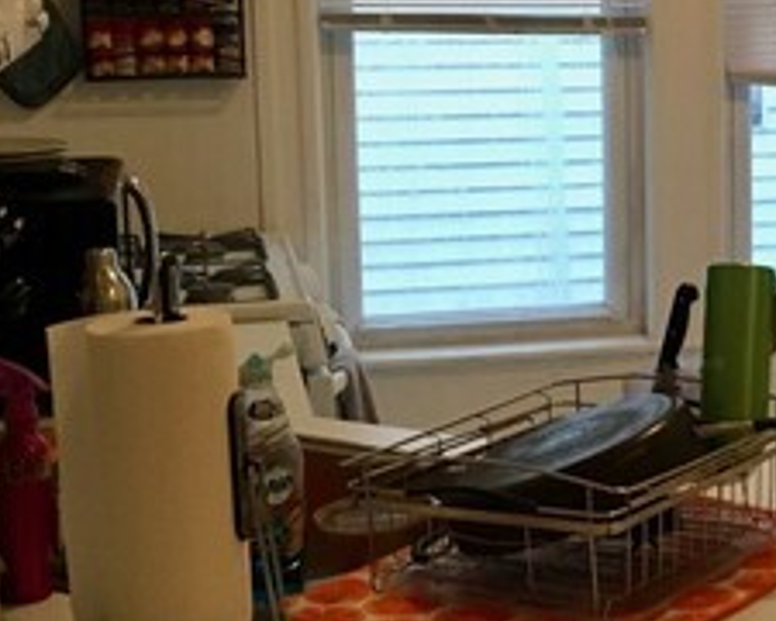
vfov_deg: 18.3
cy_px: 248
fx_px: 1929
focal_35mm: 84
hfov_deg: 21.5
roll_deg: -0.6
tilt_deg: -8.2
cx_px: 864
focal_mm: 4.15
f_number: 2.2
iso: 125
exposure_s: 1/30
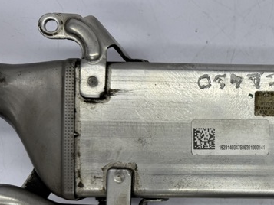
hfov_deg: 41.1
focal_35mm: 43
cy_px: 151
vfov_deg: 33.0
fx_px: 340
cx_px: 236
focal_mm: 6.76
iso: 80
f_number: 1.78
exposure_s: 1/1091
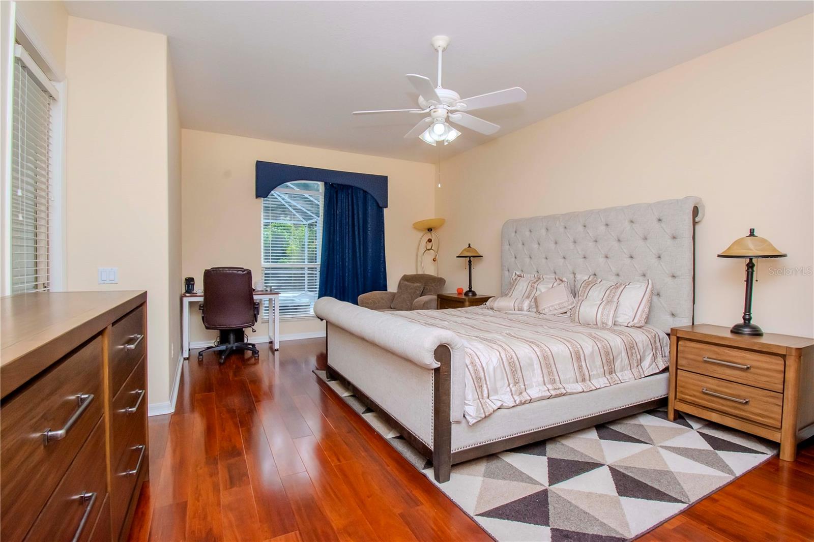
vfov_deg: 72.0
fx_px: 373
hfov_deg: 95.0
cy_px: 271
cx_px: 407
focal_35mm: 16
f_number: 14
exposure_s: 1/200
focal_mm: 11
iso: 800
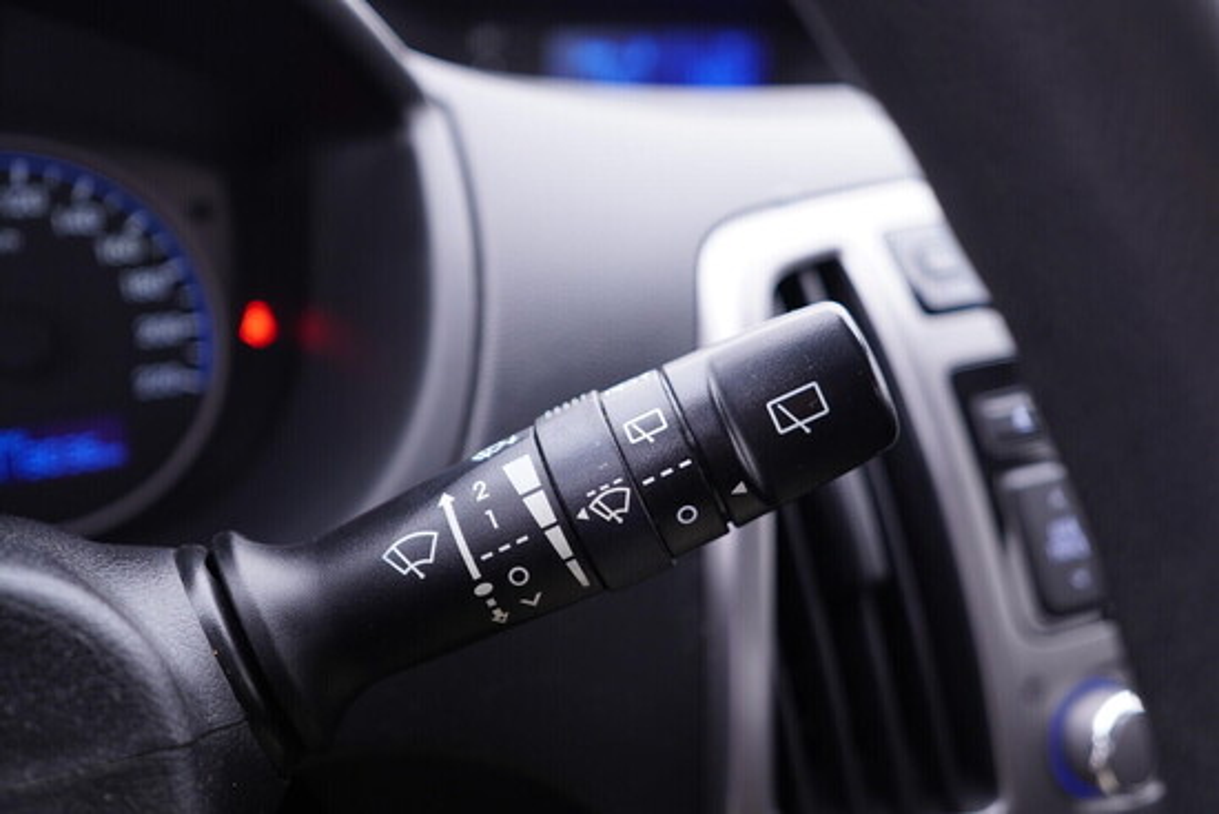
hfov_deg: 53.1
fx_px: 1219
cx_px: 610
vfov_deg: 36.9
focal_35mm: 36
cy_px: 407
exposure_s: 1/40
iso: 250
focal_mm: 24
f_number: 2.8
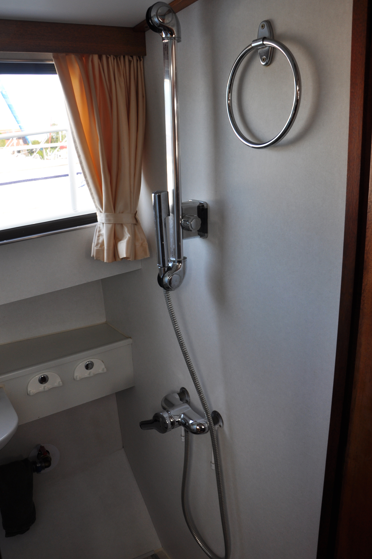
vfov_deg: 65.5
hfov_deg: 46.4
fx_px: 434
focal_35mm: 28
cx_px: 187
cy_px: 275
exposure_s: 1/40
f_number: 6.3
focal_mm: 18
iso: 200
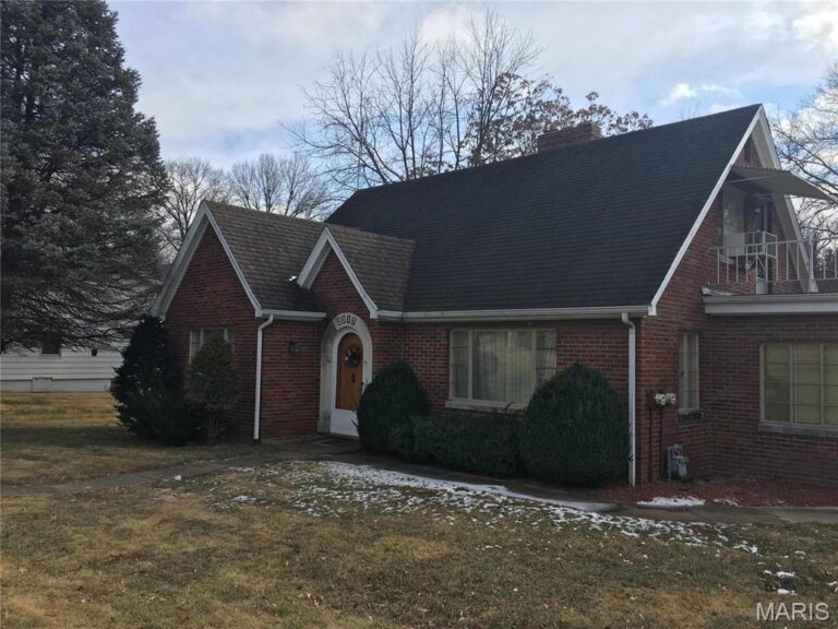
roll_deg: -2.2
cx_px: 419
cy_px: 314
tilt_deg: +3.7
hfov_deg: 61.7
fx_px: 702
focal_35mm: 29
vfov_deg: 48.2
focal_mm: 4.15
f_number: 2.2
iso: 25
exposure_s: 1/1221
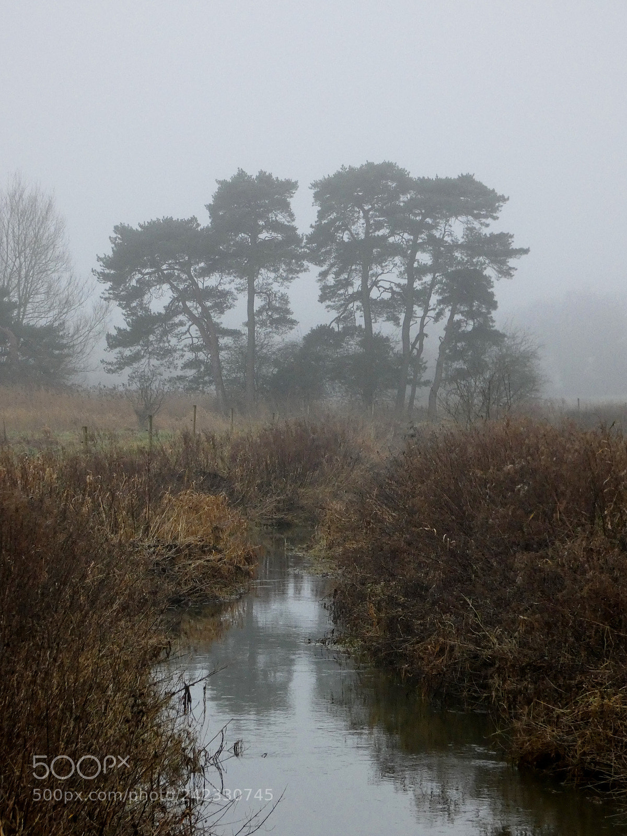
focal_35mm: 128
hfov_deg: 11.6
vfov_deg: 15.4
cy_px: 418
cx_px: 314
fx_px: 3091
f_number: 5.2
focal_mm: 22.9
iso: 400
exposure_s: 1/80
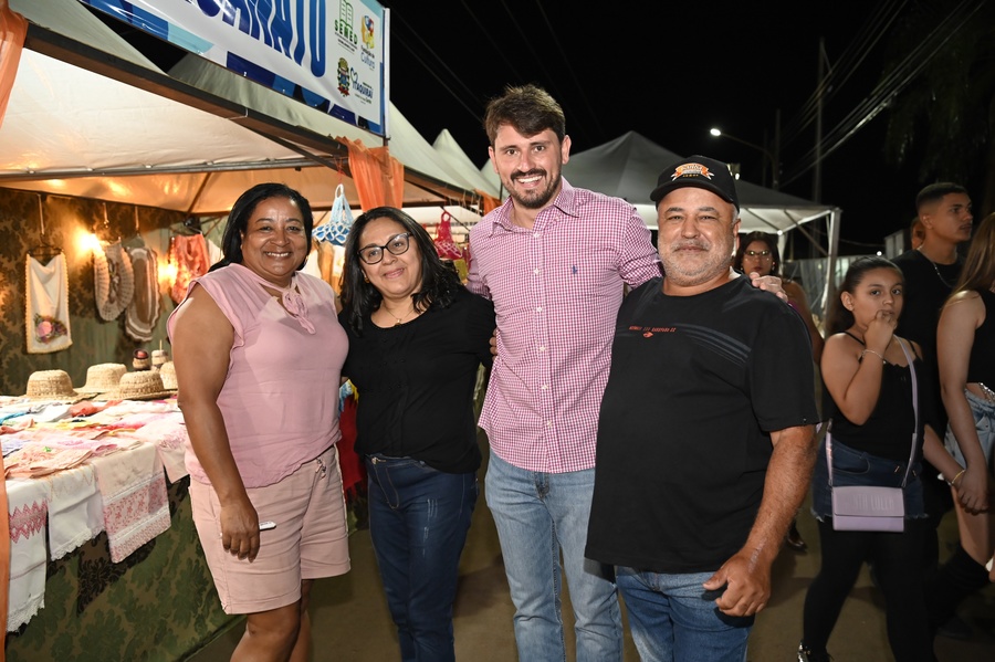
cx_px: 498
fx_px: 939
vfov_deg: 38.8
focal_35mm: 34
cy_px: 331
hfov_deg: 55.8
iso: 4500
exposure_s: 1/60
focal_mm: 34
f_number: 4
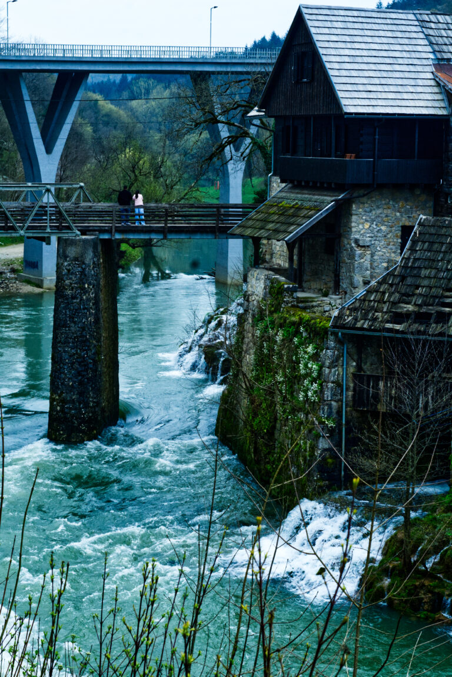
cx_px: 226
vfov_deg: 27.0
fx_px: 1411
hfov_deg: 18.2
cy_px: 338
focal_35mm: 75
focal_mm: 50
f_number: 13
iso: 2000
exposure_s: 1/200
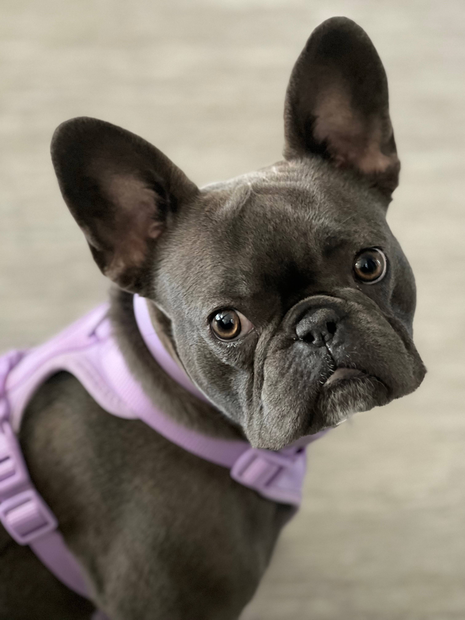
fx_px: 1379
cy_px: 310
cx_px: 232
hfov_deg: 19.1
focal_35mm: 77
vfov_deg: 25.3
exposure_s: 1/15
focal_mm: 9
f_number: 2.8
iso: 400
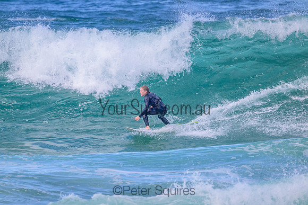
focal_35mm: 800
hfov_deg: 2.6
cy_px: 102
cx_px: 154
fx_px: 6846
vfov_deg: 1.7
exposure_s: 1/1600
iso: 2200
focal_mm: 800
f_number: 11
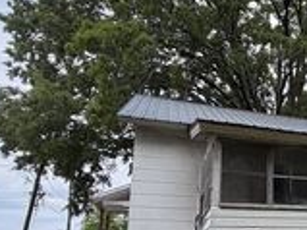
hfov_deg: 34.7
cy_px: 192
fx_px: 390
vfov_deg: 31.7
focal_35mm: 44
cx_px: 365
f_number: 2.2
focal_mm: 2.22
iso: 50
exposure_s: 1/353
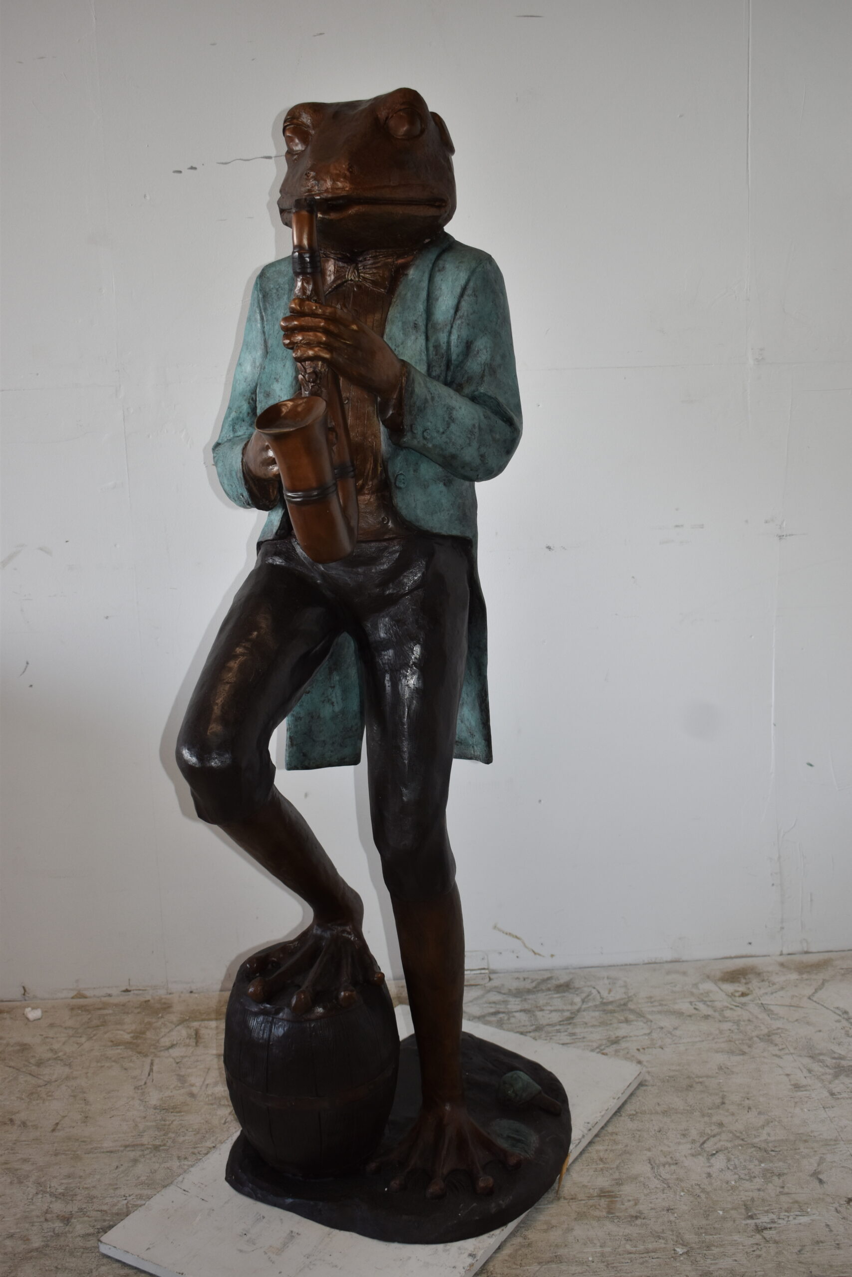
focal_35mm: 40
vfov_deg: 47.9
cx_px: 426
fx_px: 1437
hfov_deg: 33.0
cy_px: 638
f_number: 4
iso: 360
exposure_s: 1/125
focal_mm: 27
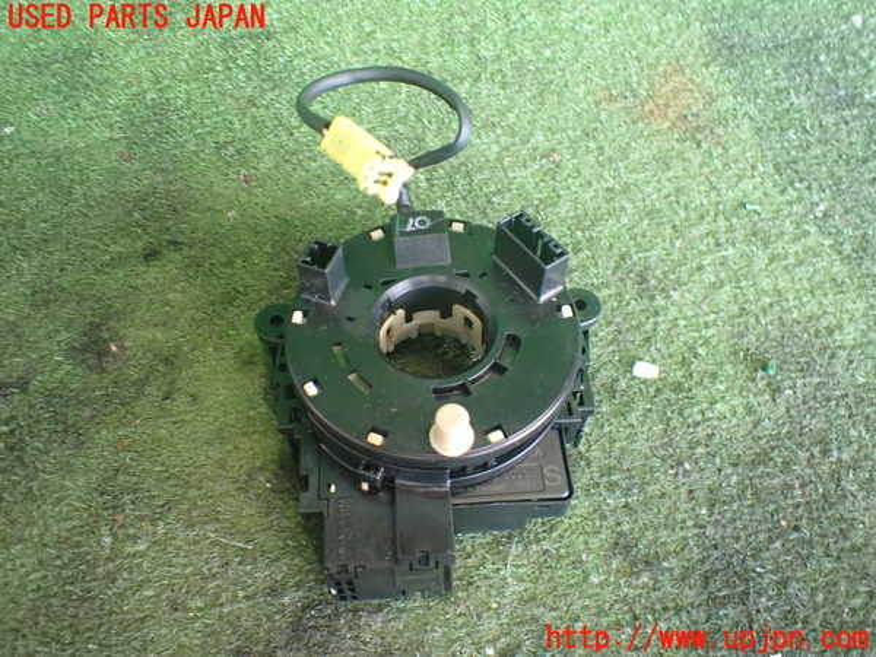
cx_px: 438
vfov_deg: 46.8
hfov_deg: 60.0
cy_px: 328
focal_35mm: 30
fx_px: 759
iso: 800
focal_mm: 5.4
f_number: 2.3
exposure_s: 1/80
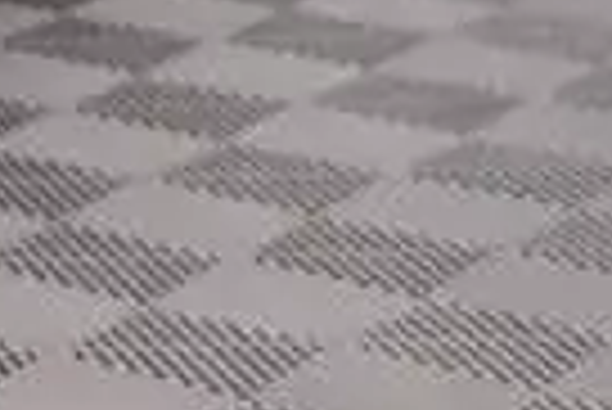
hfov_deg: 6.8
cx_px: -1388
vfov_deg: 5.1
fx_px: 4527
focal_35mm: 266
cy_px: -420
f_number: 2.5
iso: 1000
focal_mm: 35
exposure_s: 1/125
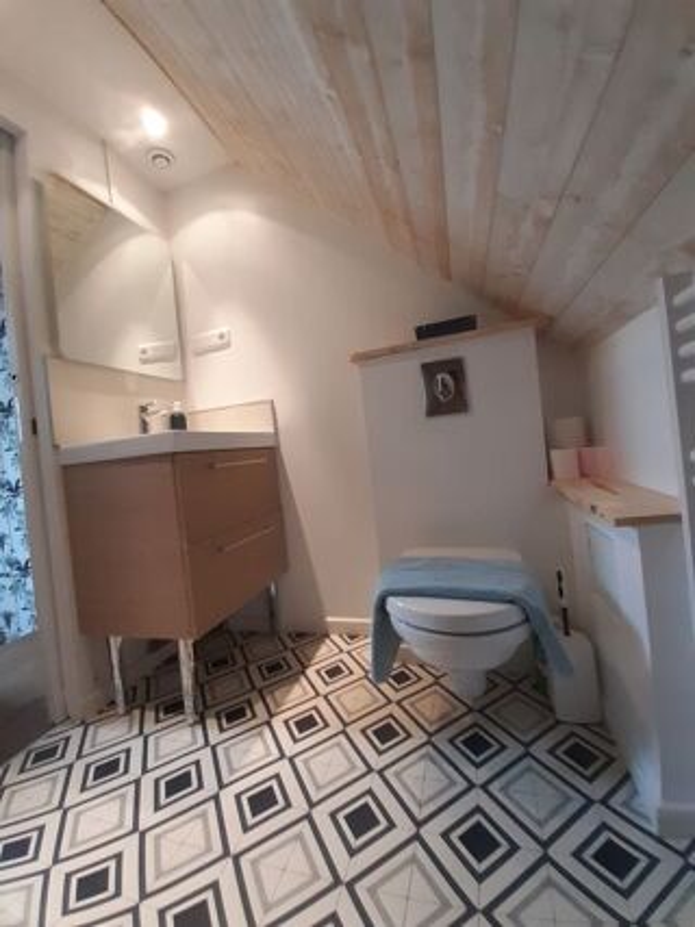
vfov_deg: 106.2
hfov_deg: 89.9
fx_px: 348
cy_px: 464
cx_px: 348
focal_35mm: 13
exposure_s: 1/33
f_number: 2.2
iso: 160
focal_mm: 1.13
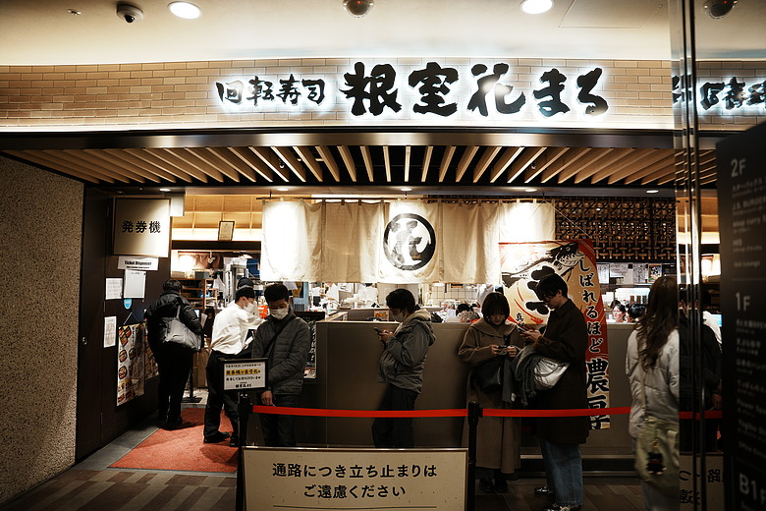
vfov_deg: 53.1
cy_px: 256
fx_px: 511
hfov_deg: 73.7
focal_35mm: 24
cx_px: 383
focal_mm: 24
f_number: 2.8
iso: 125
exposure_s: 1/25
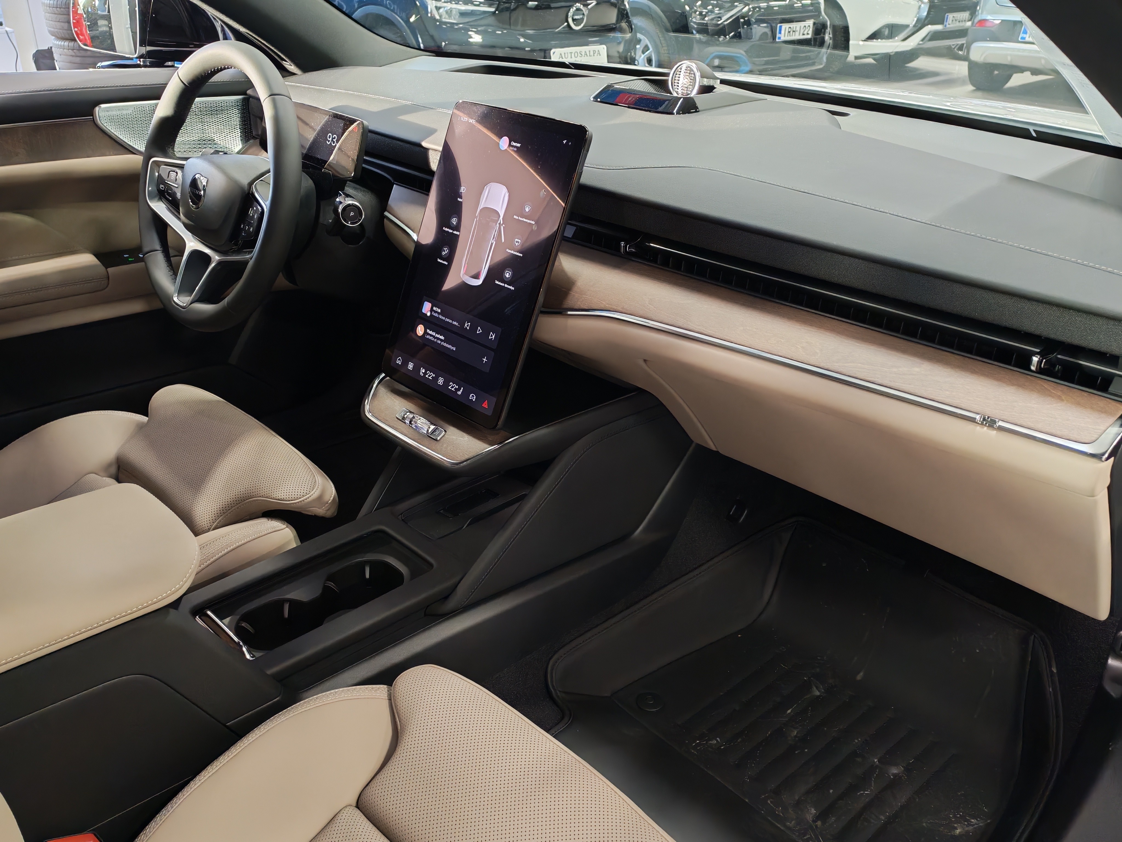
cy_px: 421
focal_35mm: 31
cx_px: 561
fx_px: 1005
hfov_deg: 58.4
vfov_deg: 45.4
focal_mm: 6.12
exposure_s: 1/100
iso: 1356
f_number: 1.9
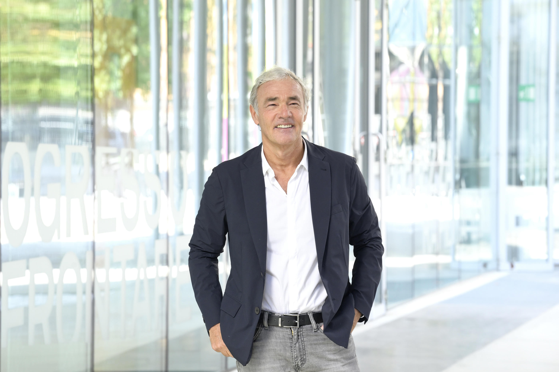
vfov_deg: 8.6
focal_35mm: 160
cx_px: 280
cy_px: 186
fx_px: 2483
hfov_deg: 12.8
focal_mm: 160
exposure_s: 1/320
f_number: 8
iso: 2500
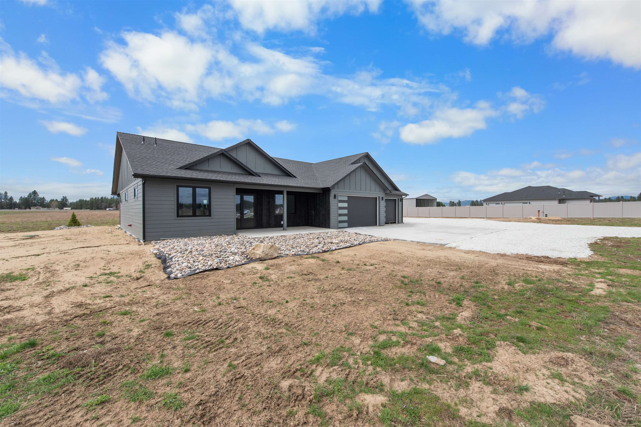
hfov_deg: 104.2
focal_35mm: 14
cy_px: 214
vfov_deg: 81.2
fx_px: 249
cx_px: 320
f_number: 8
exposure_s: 1/800
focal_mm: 14
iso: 320
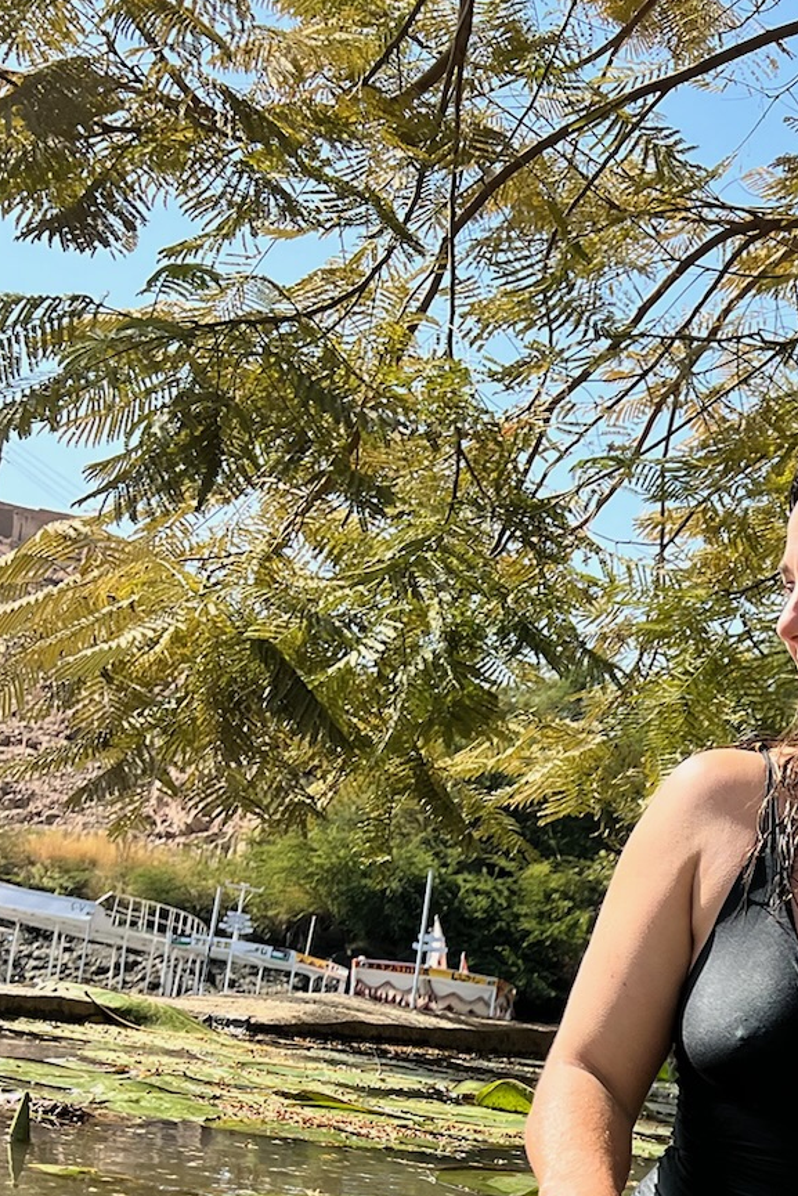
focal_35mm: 64
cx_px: 1025
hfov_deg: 19.6
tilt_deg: -3.2
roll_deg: -8.5
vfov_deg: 29.4
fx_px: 2127
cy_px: 1185
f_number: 1.5
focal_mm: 5.7
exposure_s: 1/2695
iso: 50
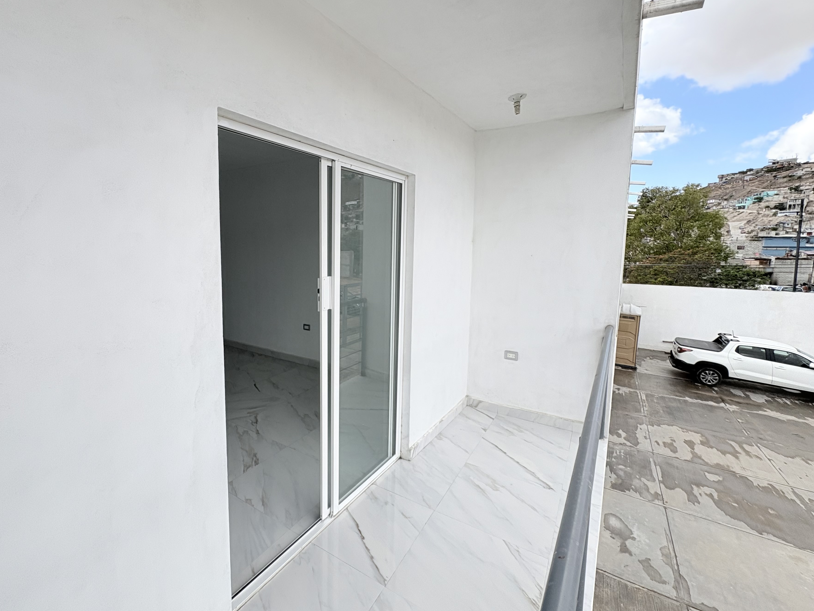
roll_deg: +0.8
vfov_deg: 78.0
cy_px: 283
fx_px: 376
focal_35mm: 16
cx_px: 351
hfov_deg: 93.9
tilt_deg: -6.5
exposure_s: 1/879
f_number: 2.2
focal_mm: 2.22
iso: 40
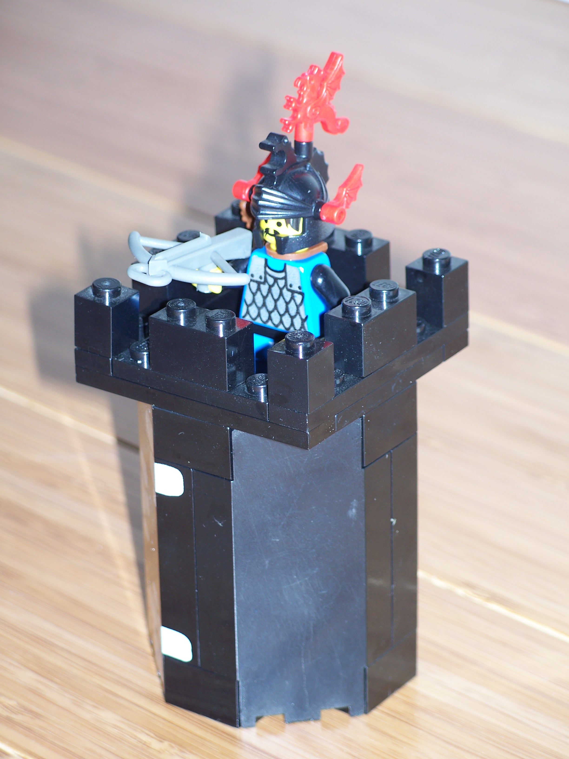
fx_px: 3419
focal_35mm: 156
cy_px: 380
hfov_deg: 9.5
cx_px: 284
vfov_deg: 12.7
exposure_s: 1/200
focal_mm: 32.9
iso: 80
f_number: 4
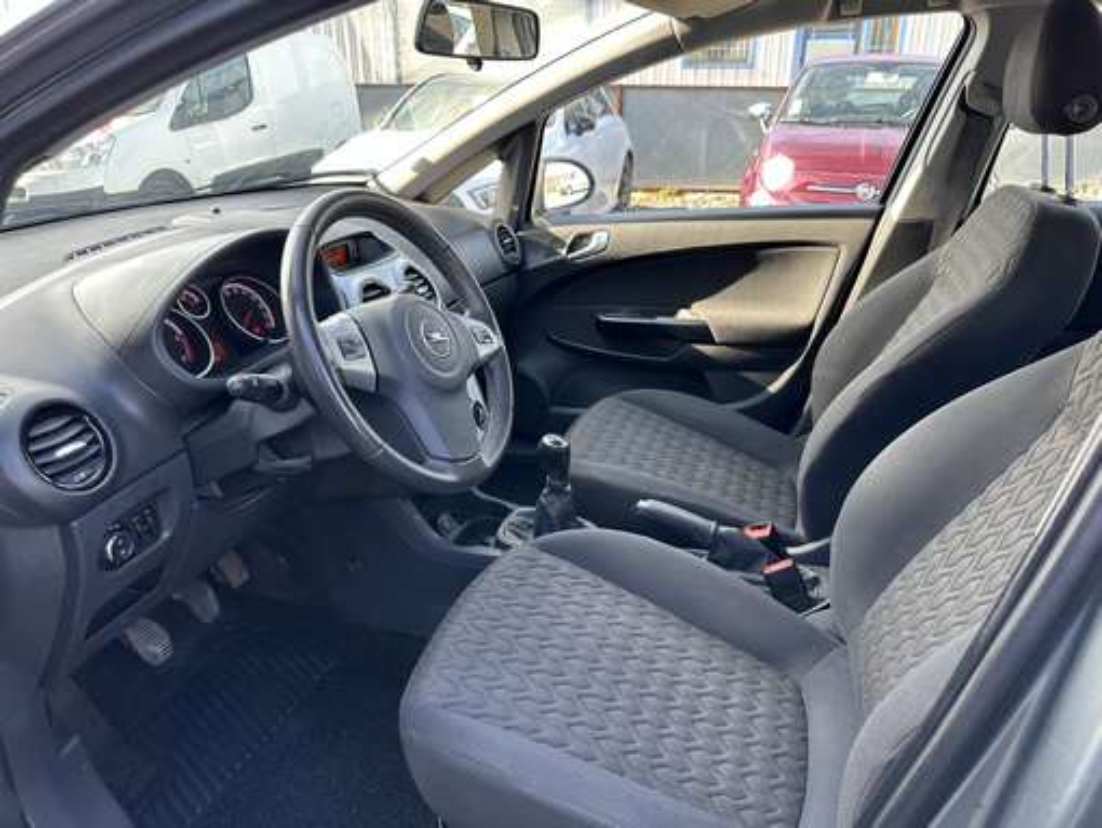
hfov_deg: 71.6
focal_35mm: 24
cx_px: 551
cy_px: 414
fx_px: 764
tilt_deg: -24.3
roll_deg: -0.1
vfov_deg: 56.9
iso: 64
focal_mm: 6.86
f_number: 1.78
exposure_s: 1/121
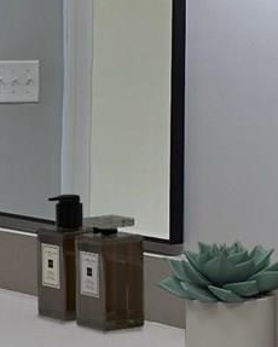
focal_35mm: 180
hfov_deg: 8.4
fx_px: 1849
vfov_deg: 10.7
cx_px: -140
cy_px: 242
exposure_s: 1/120
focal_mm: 6.3
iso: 32
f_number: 1.7
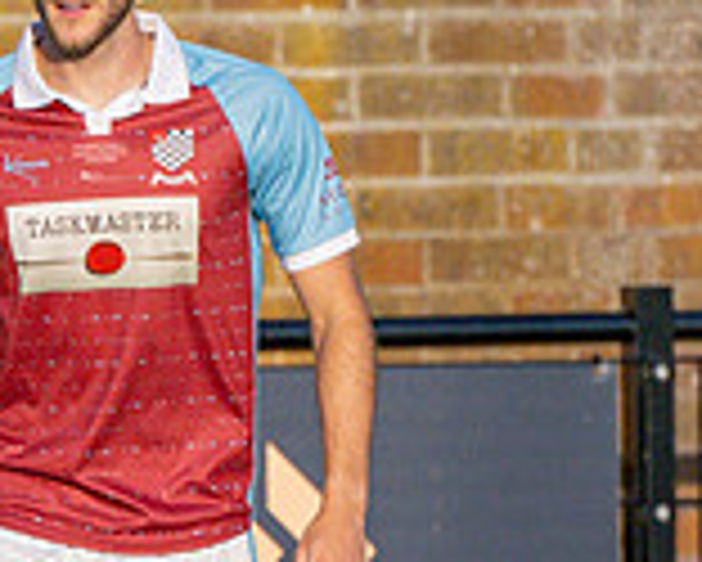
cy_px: 694
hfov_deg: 0.8
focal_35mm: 2560
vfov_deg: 0.6
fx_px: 53221
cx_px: -722
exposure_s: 1/4000
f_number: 2.8
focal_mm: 300
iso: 400
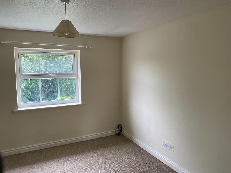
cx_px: 116
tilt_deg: -5.7
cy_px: 86
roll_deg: +0.4
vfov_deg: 53.1
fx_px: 174
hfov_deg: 67.3
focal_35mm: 26
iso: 125
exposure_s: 1/81
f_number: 1.8
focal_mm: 4.25
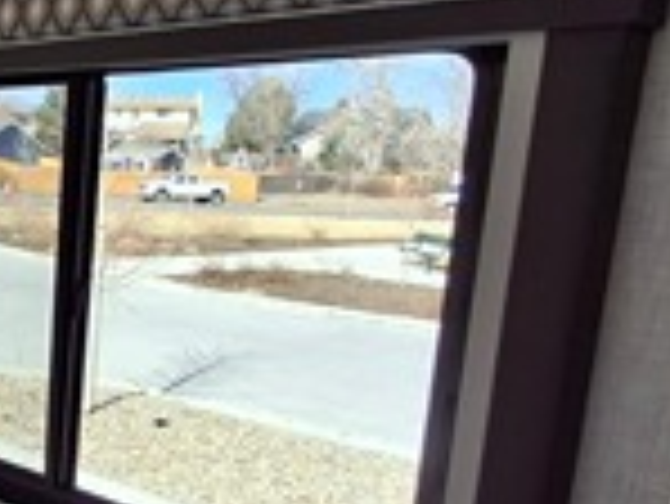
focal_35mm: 43
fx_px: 833
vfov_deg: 33.5
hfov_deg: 35.8
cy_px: 320
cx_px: -103
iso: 40
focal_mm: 1.64
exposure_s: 1/235
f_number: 2.2
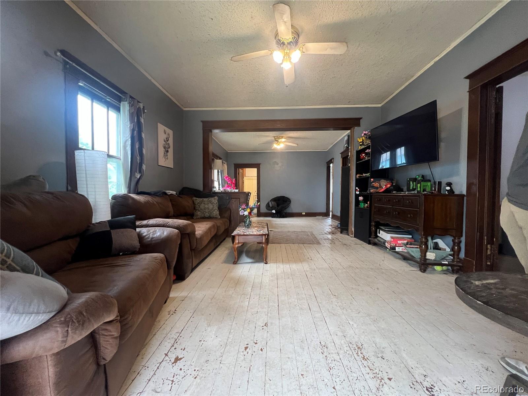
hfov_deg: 106.2
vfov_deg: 89.9
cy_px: 198
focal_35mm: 13
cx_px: 264
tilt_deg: -1.0
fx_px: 198
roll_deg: +1.5
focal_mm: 1.57
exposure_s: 1/60
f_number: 1.8
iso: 320
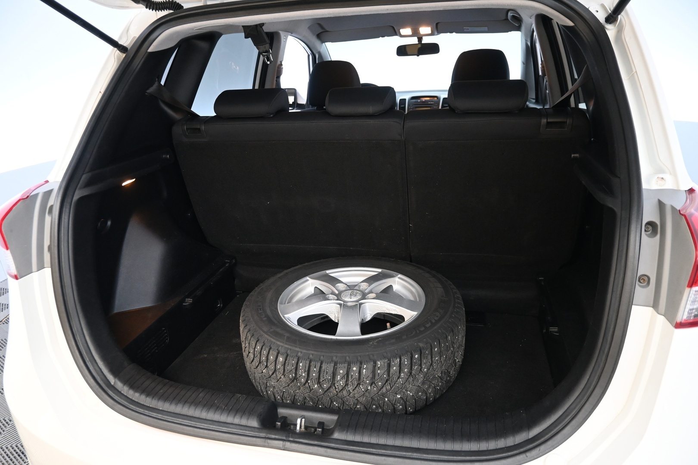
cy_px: 232
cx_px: 349
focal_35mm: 24
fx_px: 465
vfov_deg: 53.1
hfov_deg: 73.7
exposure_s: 1/25
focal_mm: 16
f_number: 3.5
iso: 1400
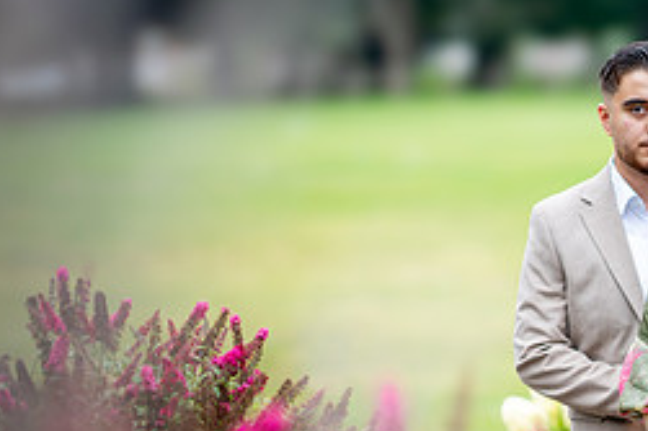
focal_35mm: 206
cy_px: 306
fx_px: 3705
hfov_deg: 9.9
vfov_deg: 6.7
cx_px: 715
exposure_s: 1/1250
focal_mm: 85
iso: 100
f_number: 1.4
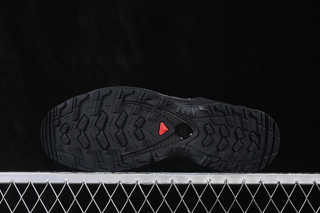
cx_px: 160
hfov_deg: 27.0
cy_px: 106
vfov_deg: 18.2
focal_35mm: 75
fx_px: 667
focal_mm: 50
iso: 160
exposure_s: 1/60
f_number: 6.3
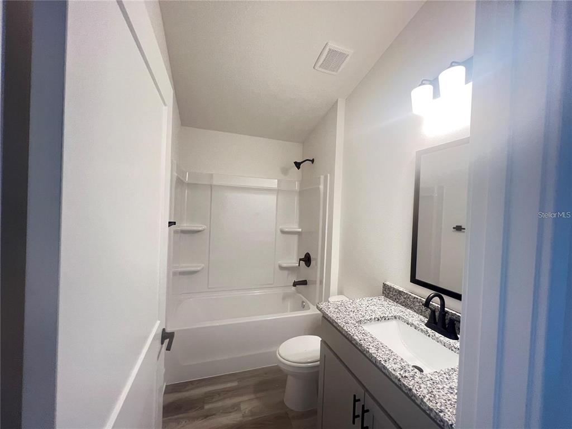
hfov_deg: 106.2
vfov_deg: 89.9
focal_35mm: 13
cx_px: 286
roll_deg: -1.8
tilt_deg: +0.0
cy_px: 214
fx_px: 215
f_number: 1.8
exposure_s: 1/60
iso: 200
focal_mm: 1.57
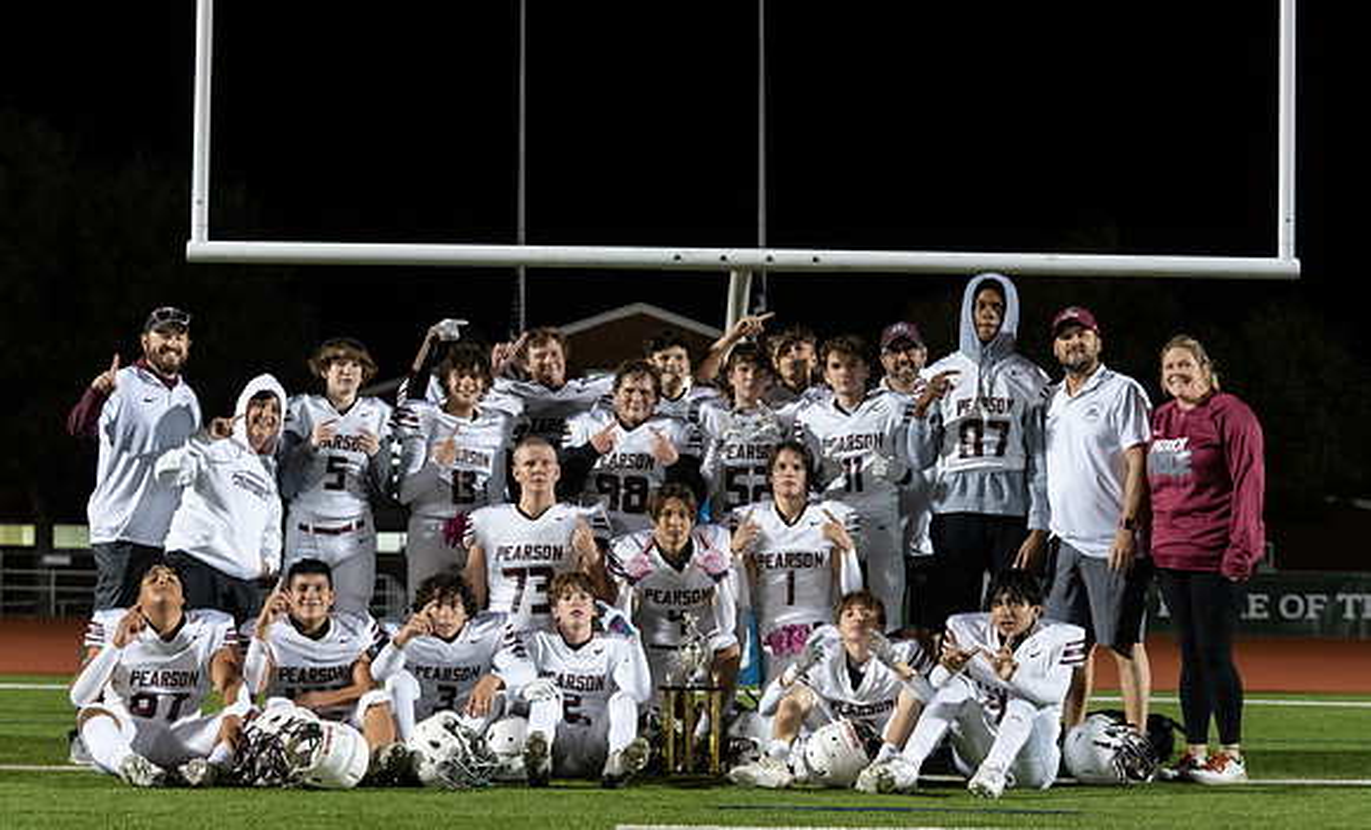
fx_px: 3108
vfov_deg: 15.2
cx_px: 663
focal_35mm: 84
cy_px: 518
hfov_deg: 24.9
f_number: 3.5
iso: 4000
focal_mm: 70
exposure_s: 1/320
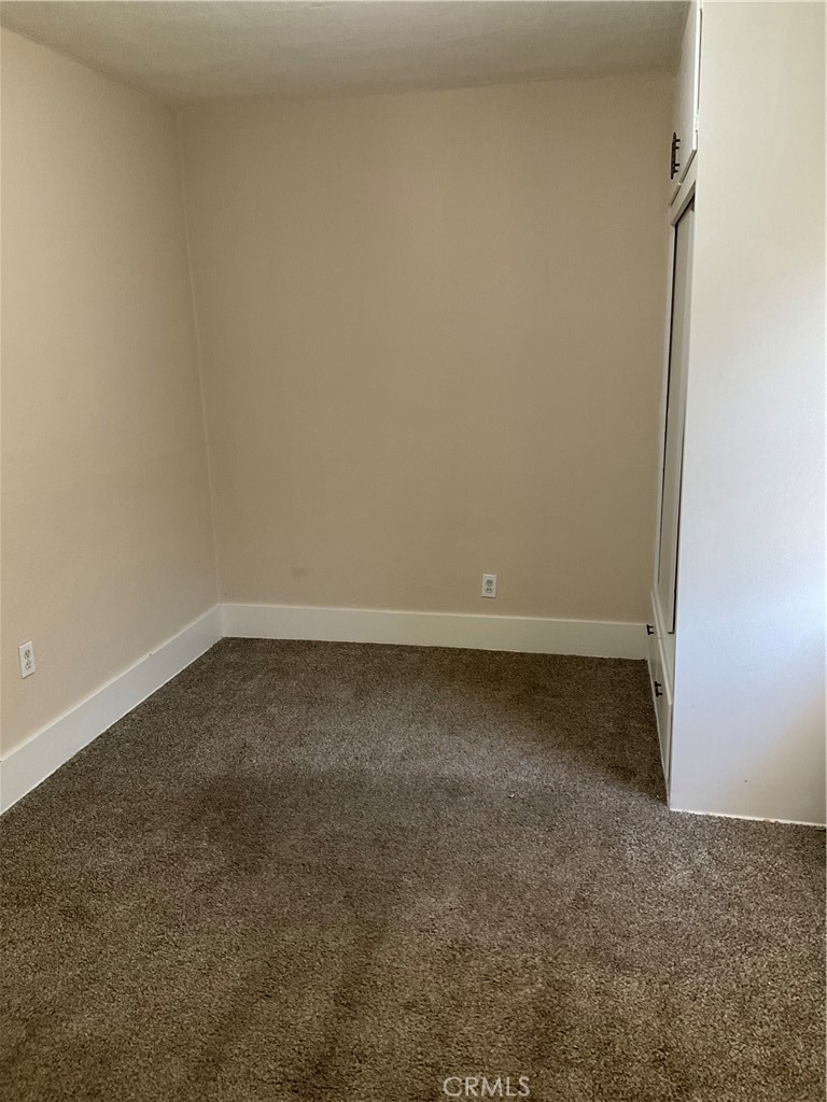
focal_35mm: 29
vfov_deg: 61.7
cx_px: 414
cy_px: 551
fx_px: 924
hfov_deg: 48.2
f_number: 1.8
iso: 160
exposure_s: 1/60
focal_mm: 3
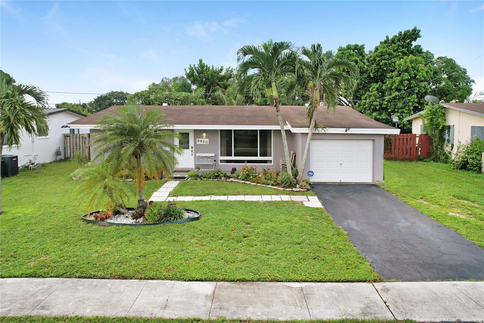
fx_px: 296
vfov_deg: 57.2
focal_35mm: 22
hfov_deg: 78.6
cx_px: 242
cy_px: 162
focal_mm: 8.38
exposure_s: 1/1600
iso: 100
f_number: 2.8
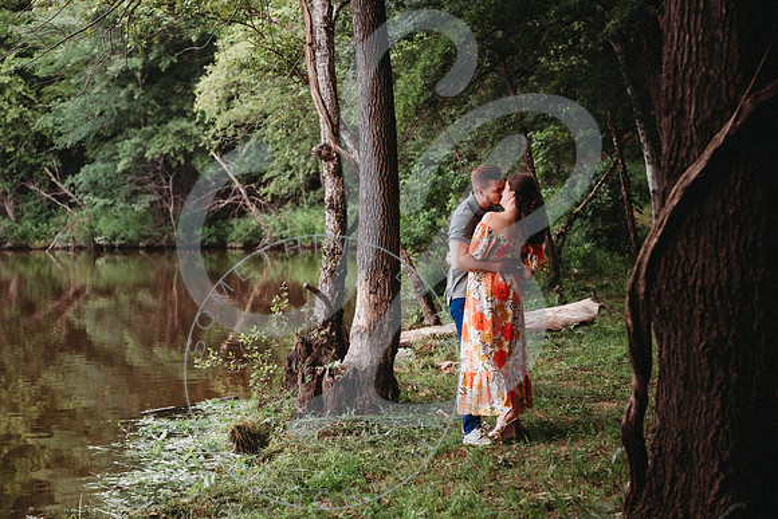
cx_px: 372
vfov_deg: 18.1
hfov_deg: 26.8
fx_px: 1633
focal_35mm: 76
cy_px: 260
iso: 400
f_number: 2.8
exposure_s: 1/160
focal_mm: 70
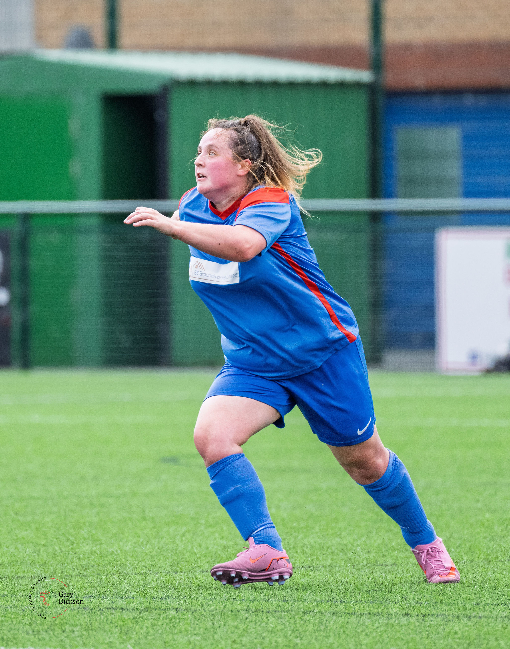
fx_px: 14528
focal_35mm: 762
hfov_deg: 2.0
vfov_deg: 2.6
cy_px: 228
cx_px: 250
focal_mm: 400
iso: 1250
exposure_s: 1/1600
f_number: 5.6
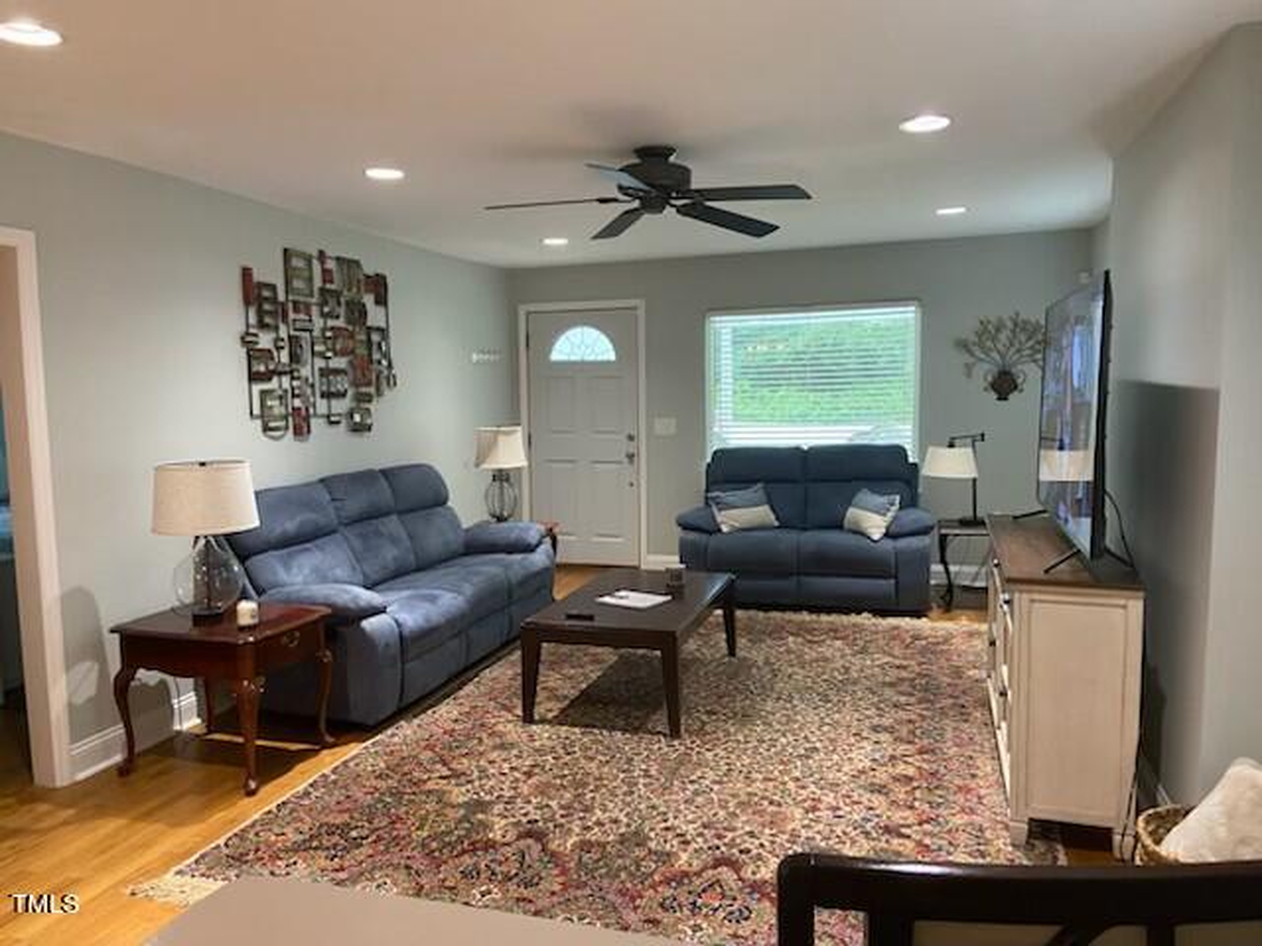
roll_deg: +0.7
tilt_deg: -6.1
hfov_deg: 67.3
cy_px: 473
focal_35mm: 26
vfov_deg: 53.1
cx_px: 631
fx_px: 948
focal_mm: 4.25
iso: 400
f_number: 1.8
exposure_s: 1/60
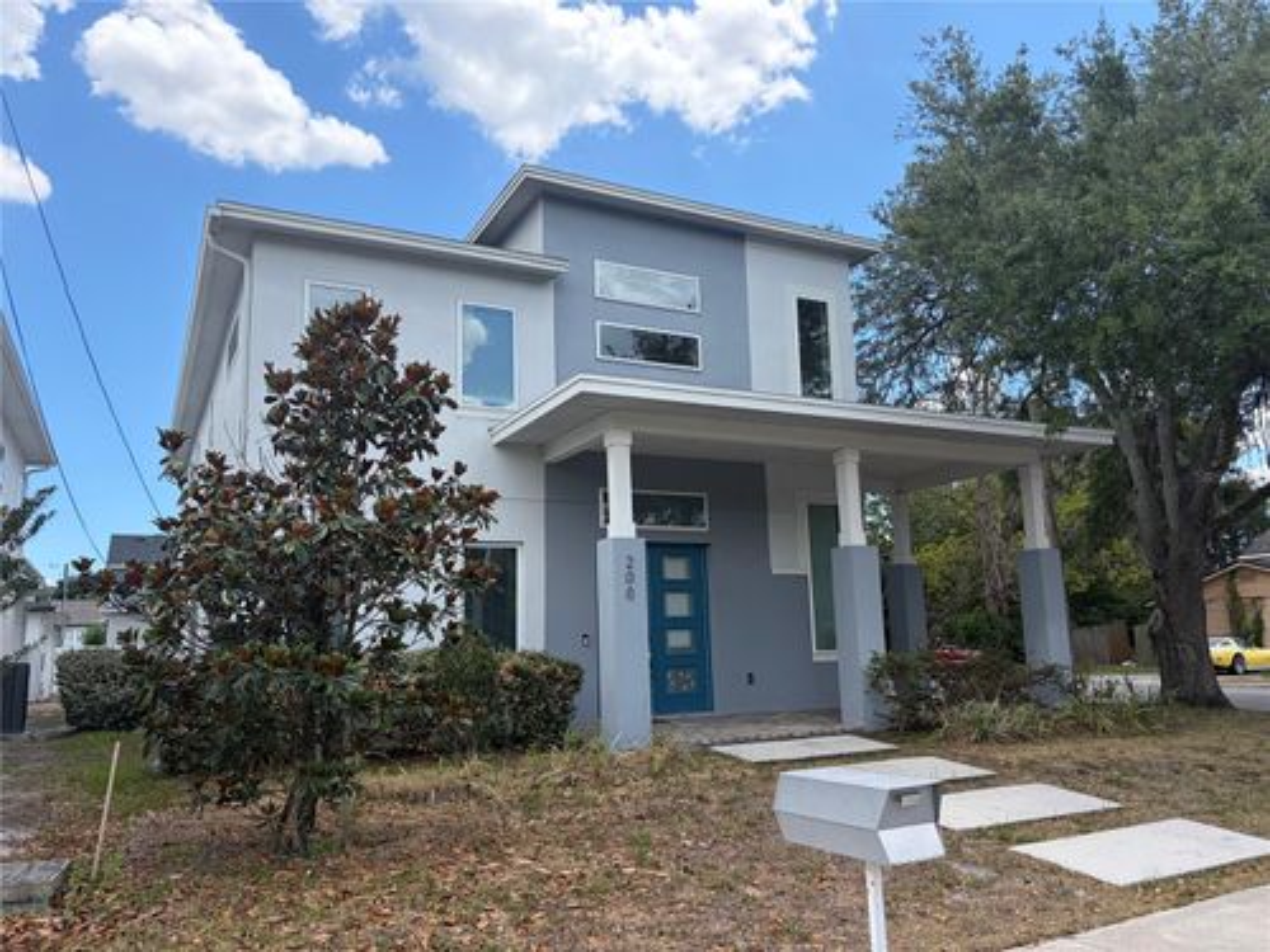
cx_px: 635
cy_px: 476
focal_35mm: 26
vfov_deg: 53.1
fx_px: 954
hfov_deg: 67.3
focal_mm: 5.96
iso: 64
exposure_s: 1/2451
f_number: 1.6
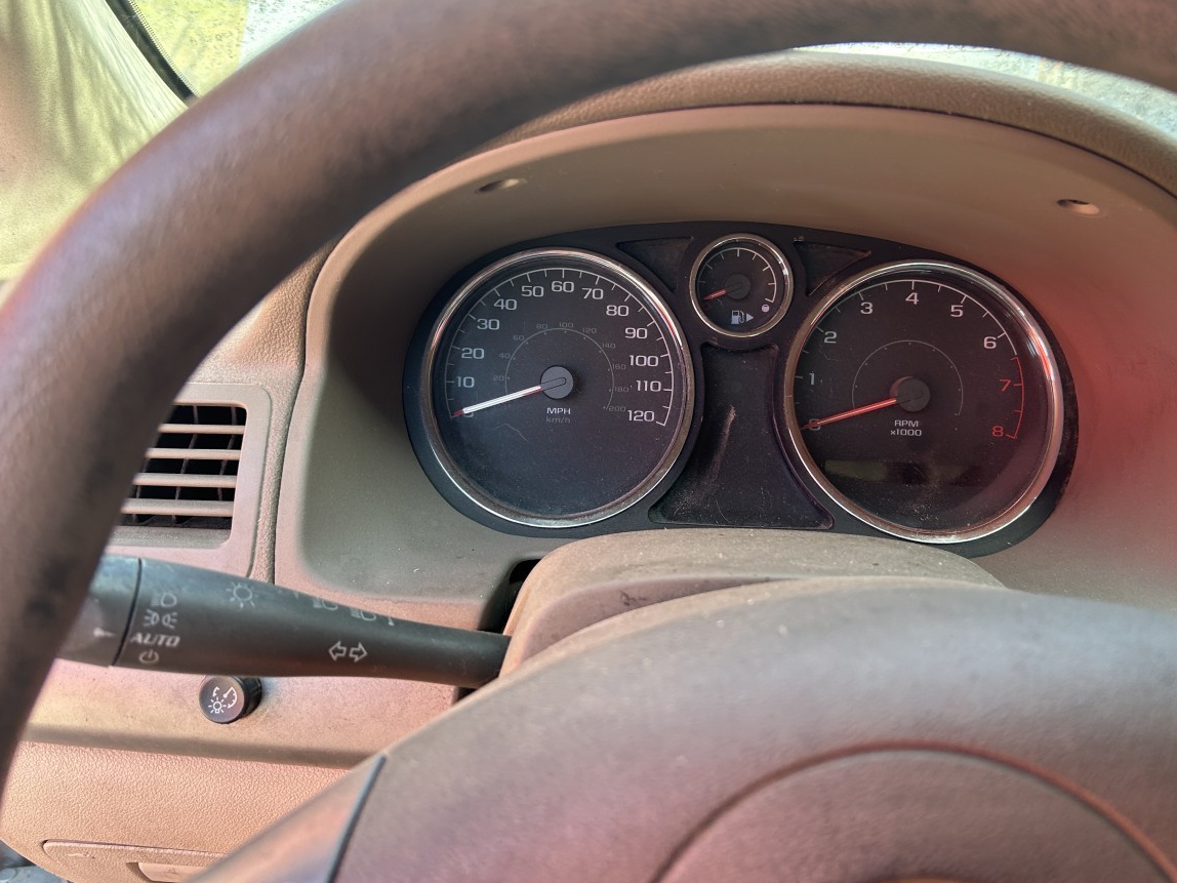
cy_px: 417
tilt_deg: -21.9
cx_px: 626
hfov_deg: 61.6
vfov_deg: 48.2
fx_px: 986
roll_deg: -4.1
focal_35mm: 29
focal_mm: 5.7
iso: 64
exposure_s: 1/153
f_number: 1.5
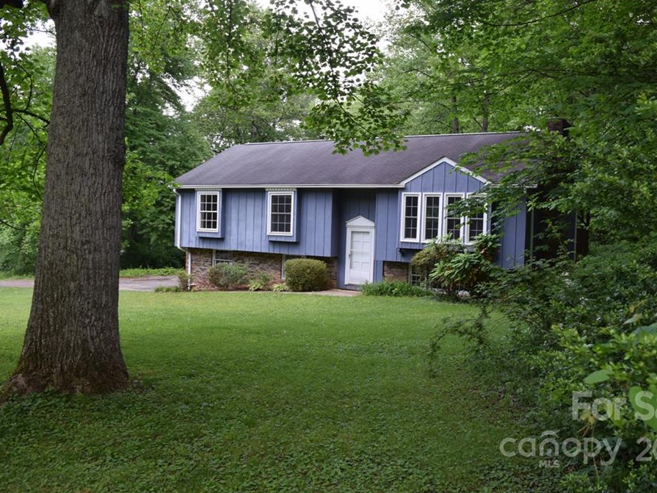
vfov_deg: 42.9
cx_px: 344
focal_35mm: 33
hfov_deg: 55.3
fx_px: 626
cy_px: 247
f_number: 5.6
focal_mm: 20
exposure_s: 1/125
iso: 400
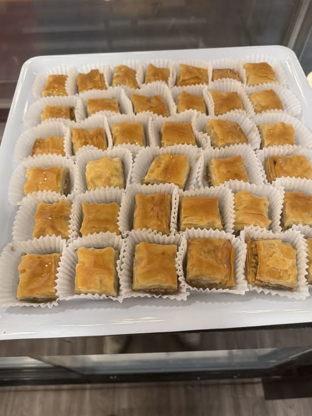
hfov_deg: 54.9
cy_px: 214
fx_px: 300
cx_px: 156
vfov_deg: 69.4
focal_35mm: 25
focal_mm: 6.76
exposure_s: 1/120
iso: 160
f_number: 1.78
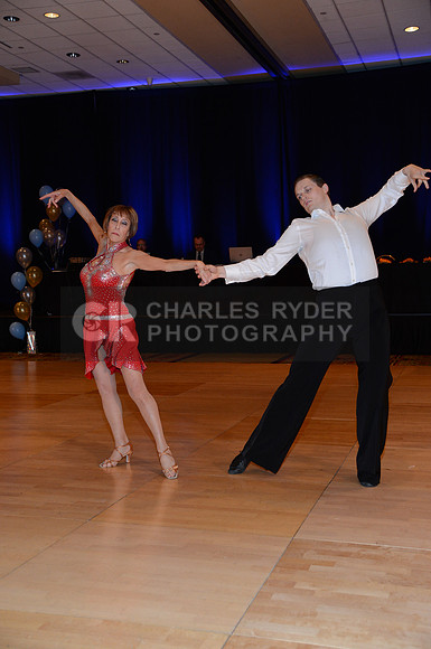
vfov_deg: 42.8
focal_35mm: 46
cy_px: 324
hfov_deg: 29.2
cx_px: 216
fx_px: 828
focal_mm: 46
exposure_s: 1/200
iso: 2000
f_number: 4.5
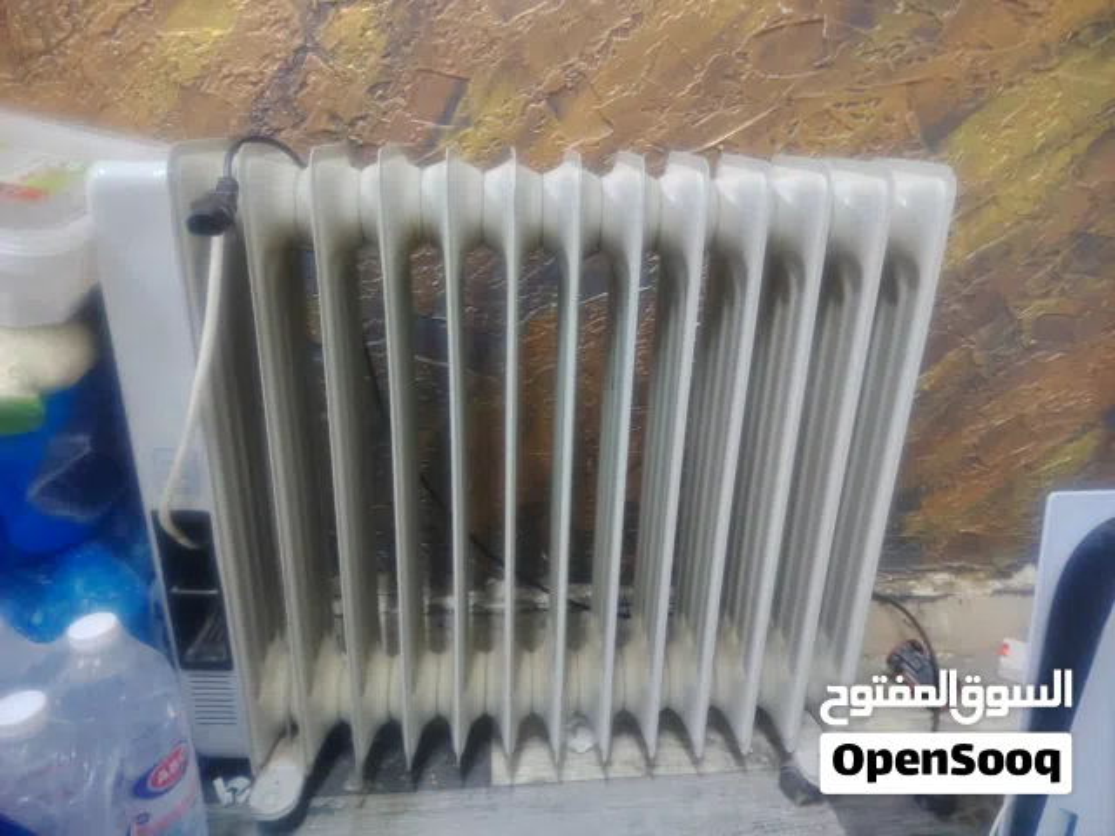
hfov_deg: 71.6
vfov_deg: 56.8
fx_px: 773
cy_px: 418
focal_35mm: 24
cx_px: 558
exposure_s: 1/25
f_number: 1.75
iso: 2350
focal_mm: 5.25
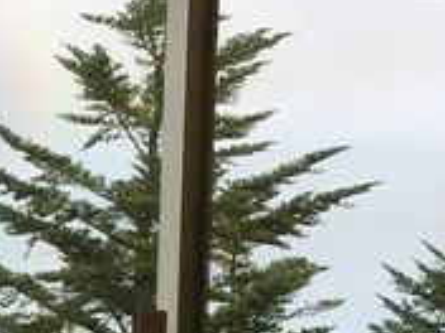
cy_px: 317
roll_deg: -2.1
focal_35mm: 134
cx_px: -274
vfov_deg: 11.0
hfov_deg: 13.6
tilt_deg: +3.1
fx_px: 1723
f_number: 2.2
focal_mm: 4.15
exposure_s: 1/40
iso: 25
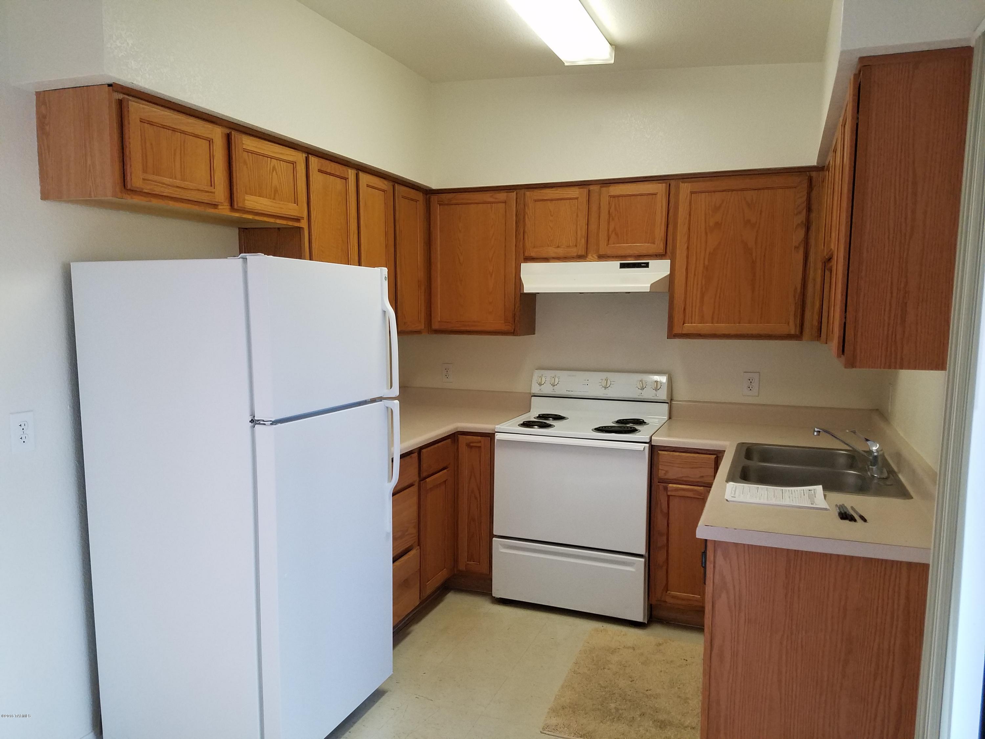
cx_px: 492
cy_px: 370
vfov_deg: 53.1
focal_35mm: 26
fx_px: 740
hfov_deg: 67.3
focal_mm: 4.2
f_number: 1.7
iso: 160
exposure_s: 1/60
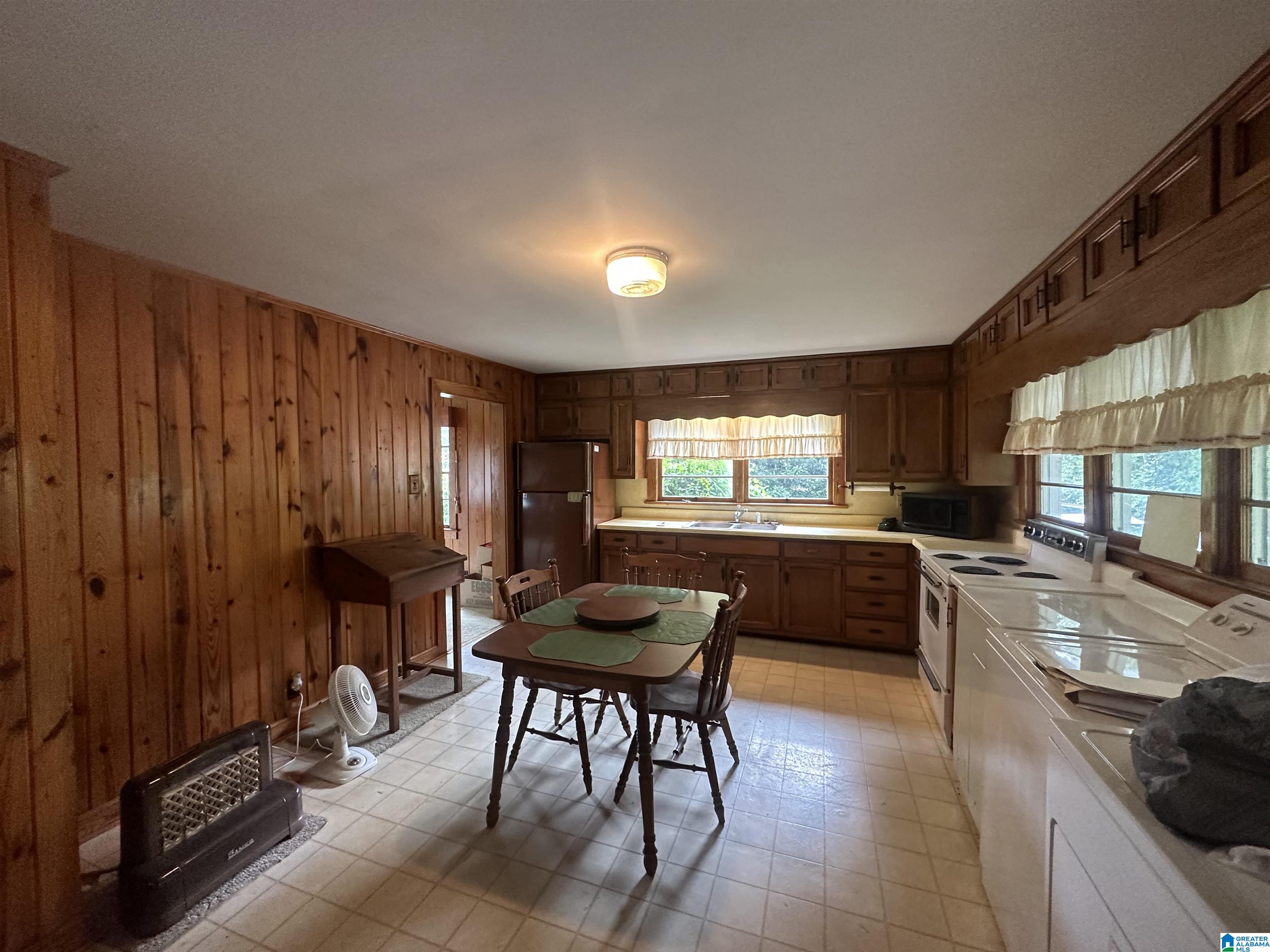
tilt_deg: -2.3
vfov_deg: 85.7
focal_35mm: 14
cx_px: 635
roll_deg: +0.7
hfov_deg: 102.1
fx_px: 514
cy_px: 476
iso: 400
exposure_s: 1/60
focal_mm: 2.22
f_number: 2.2
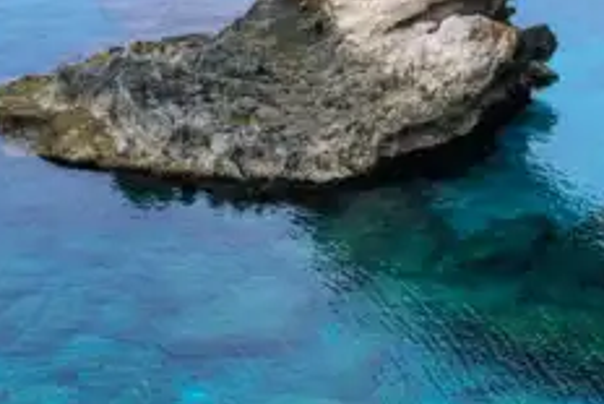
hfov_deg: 16.1
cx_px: 651
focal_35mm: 124
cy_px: -52
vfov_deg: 10.9
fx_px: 2082
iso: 200
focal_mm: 50
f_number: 5.6
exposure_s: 1/640
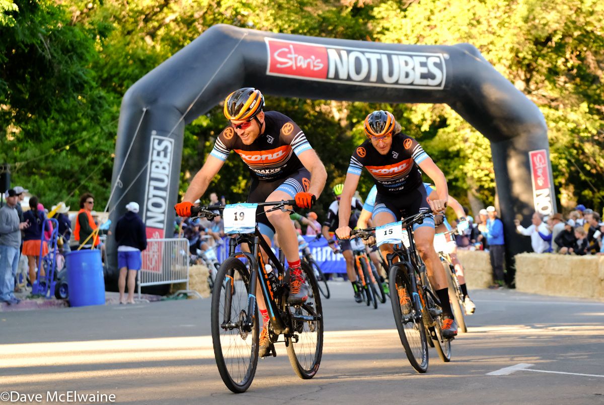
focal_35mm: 78
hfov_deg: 25.9
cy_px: 202
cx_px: 302
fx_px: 1311
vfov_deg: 17.6
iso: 3200
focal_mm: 52
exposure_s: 1/1600
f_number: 3.2
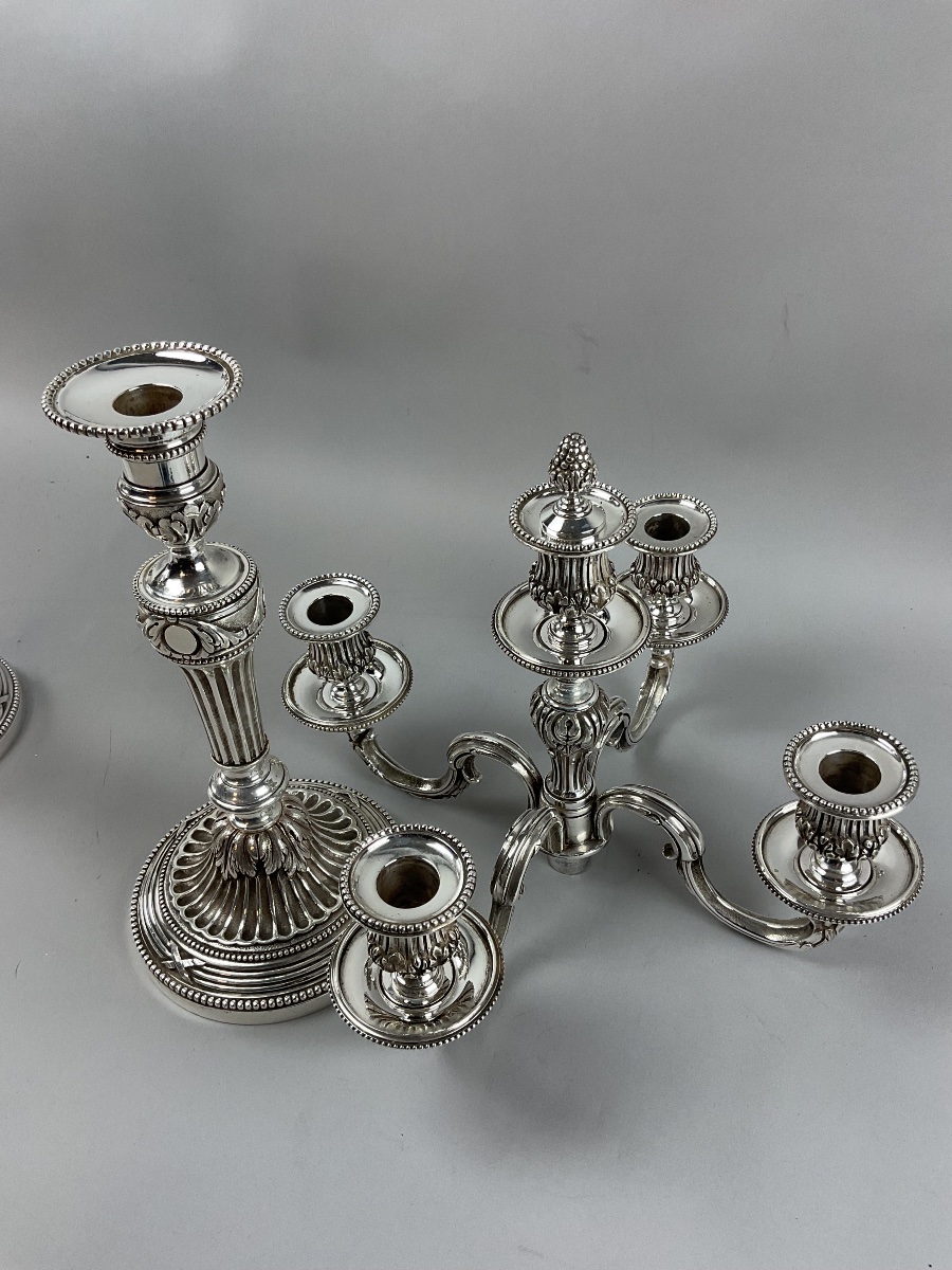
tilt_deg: -39.3
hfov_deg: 48.2
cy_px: 635
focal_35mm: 29
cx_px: 476
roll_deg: +3.4
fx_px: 1063
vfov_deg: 61.7
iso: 50
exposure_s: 1/100
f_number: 1.8
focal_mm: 3
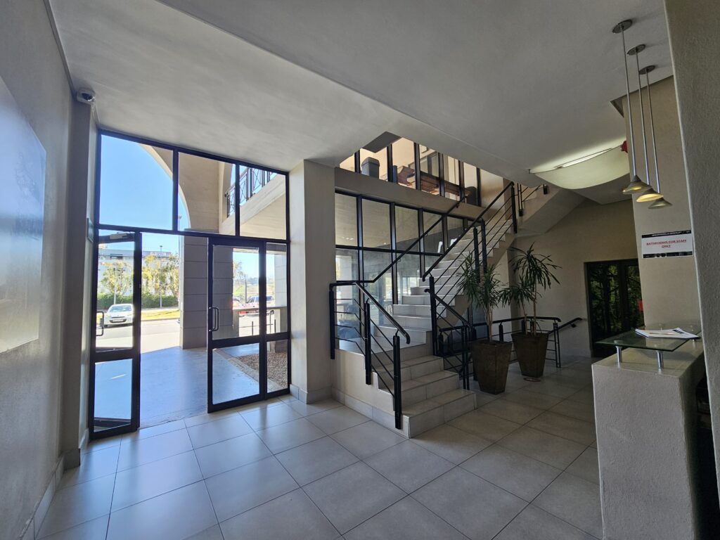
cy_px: 270
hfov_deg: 106.2
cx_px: 360
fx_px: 270
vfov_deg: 89.9
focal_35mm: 13
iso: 50
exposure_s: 1/100
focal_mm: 2.2
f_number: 2.2
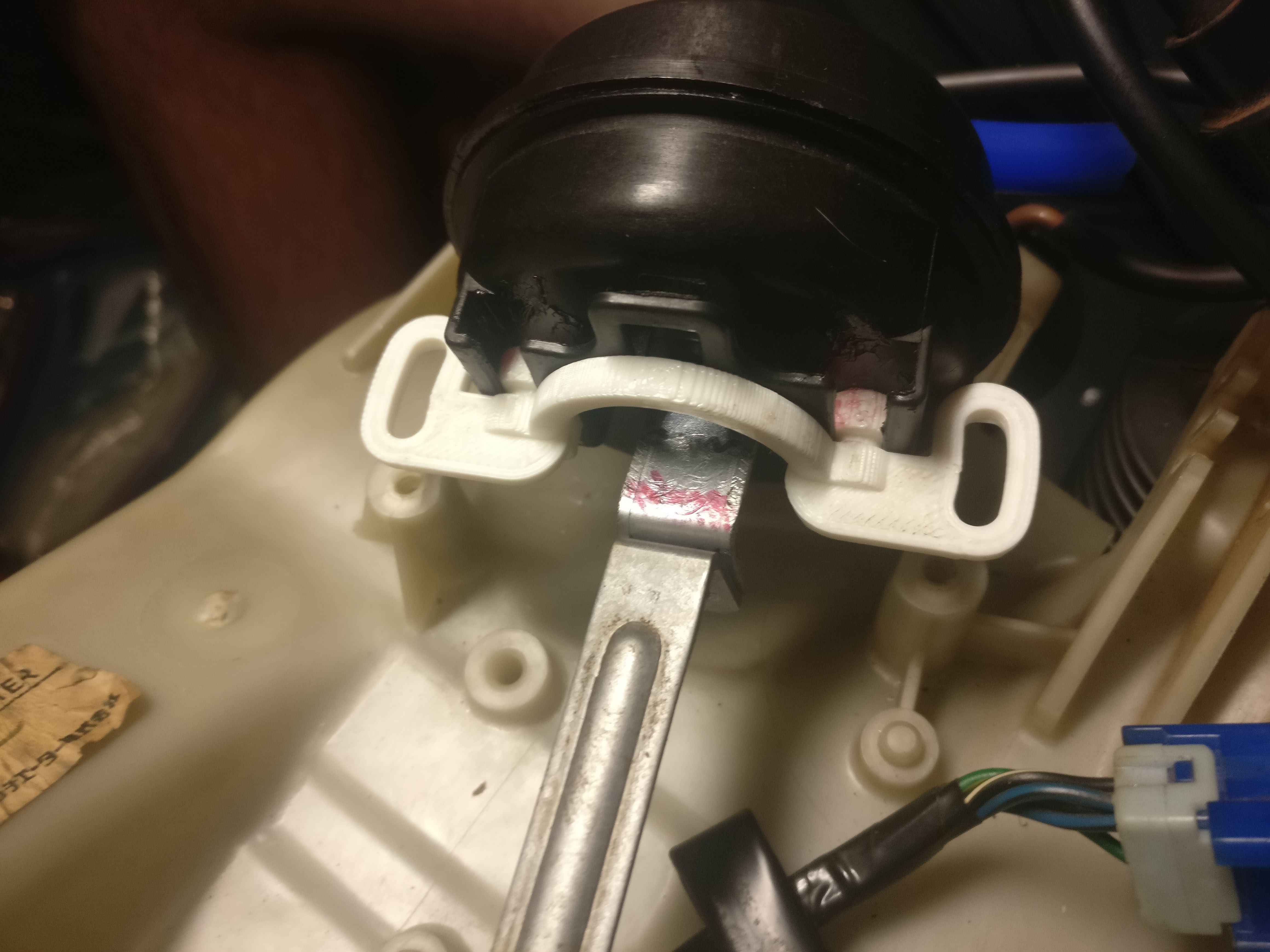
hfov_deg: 63.4
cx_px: 635
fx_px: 1027
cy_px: 476
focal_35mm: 28
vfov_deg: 49.7
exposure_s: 1/25
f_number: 2
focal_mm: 4.26
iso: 320
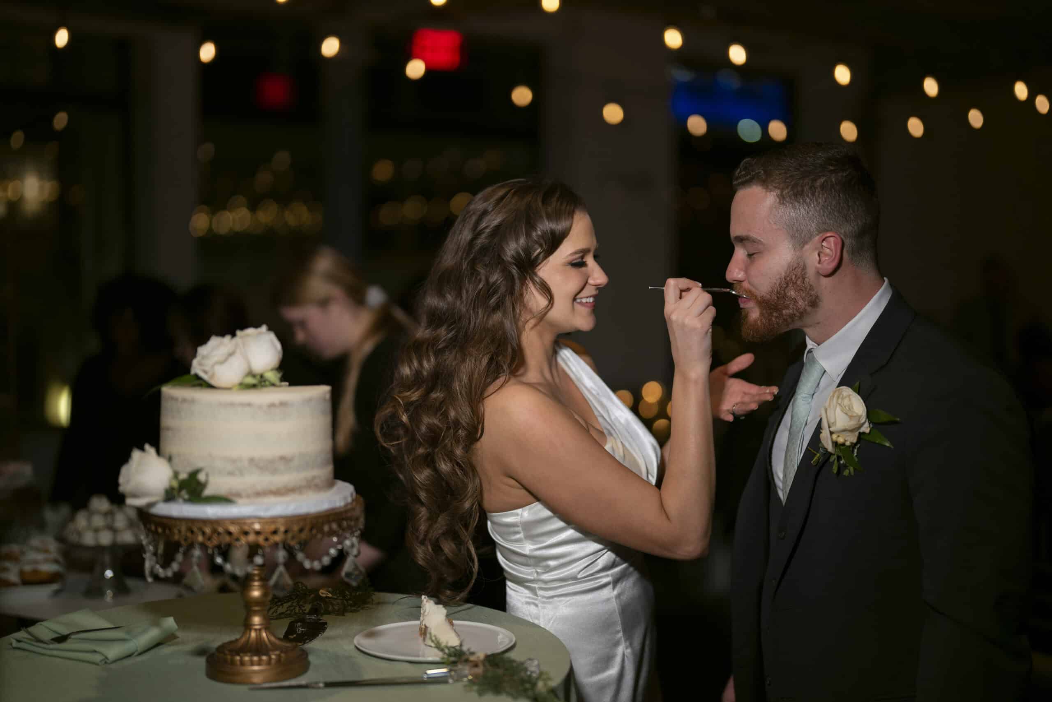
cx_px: 526
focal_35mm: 50
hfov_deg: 39.6
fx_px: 1461
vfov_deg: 27.0
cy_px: 351
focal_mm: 50
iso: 250
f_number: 1.2
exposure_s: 1/250
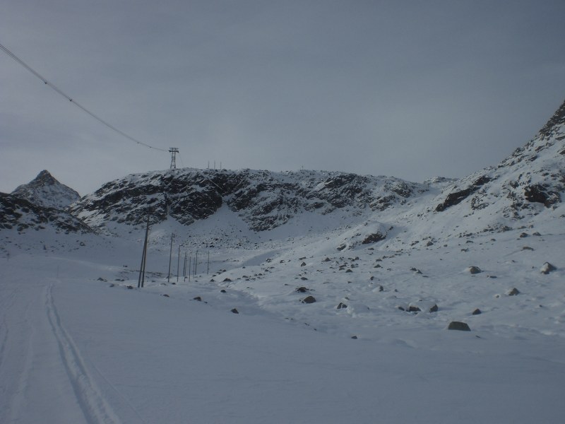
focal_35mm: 38
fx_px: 620
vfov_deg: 37.7
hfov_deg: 49.0
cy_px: 212
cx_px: 282
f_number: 4.4
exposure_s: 1/800
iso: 50
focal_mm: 6.3
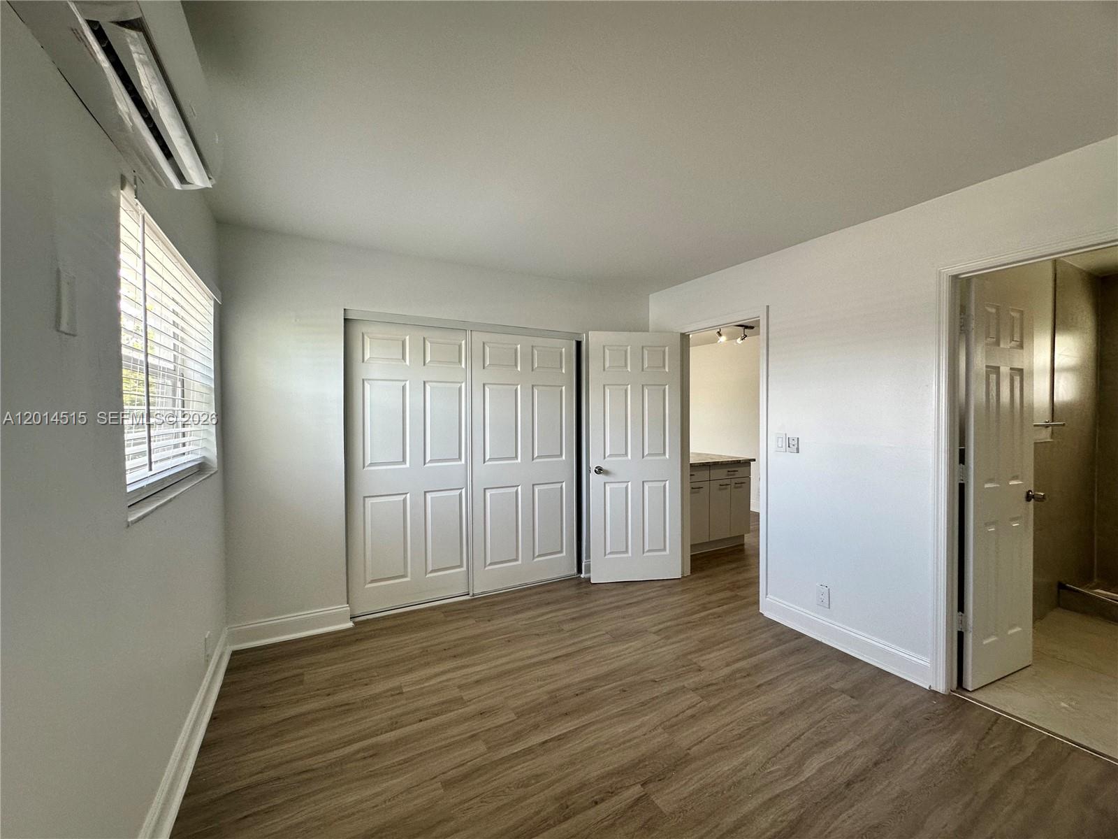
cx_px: 559
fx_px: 452
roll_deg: -0.3
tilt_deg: +0.4
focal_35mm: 14
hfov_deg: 102.1
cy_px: 420
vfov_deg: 85.7
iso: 125
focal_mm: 2.22
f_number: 2.2
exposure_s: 1/120
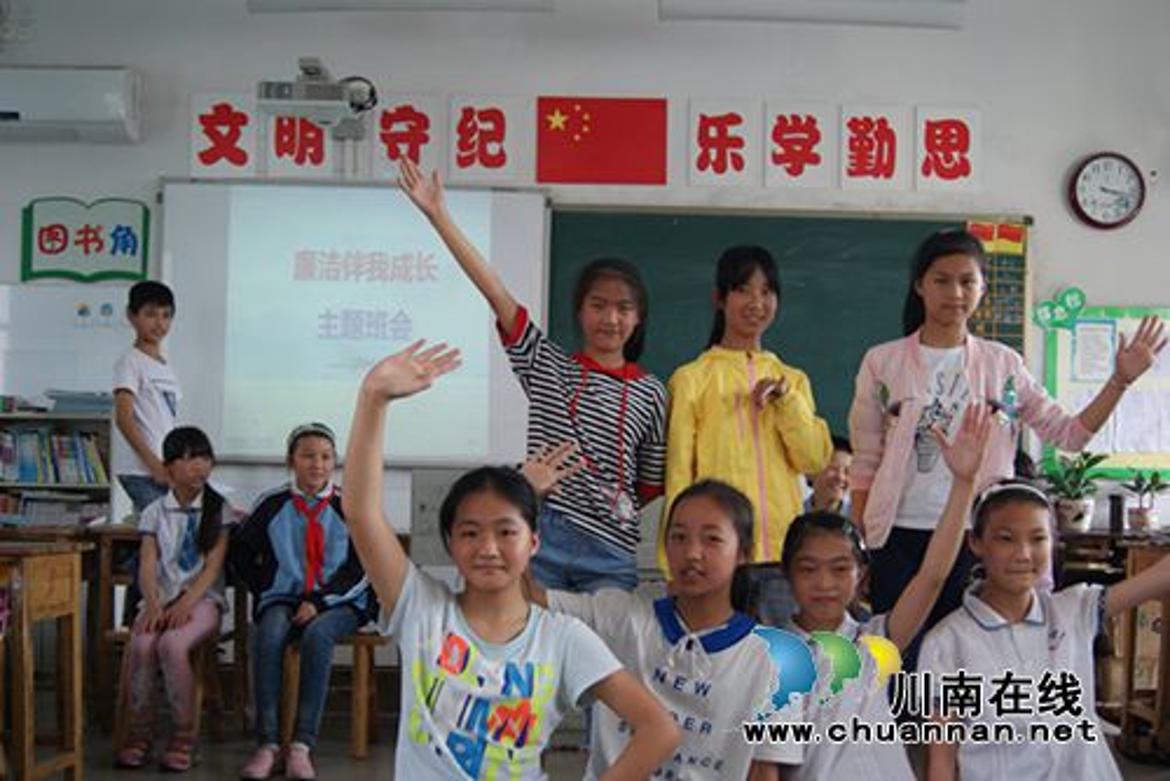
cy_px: 390
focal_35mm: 39
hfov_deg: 49.5
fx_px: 1268
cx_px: 585
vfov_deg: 34.3
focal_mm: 26
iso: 400
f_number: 4.5
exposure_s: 1/60
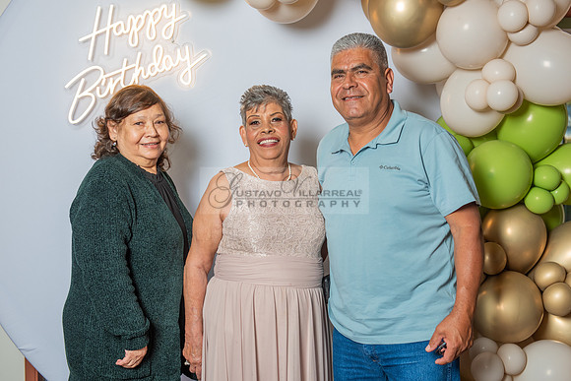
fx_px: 916
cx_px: 316
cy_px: 207
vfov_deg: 23.5
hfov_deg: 34.6
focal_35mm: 58
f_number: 4
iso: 250
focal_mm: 50
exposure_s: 1/250
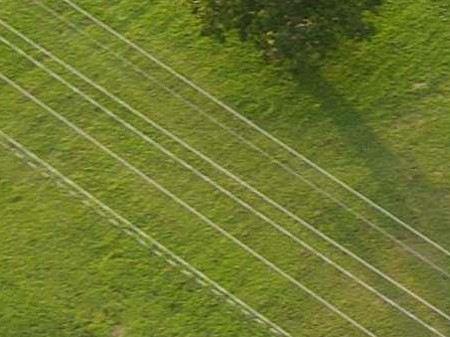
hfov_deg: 11.5
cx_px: 689
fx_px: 2144
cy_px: -324
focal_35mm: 165
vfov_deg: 8.5
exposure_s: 1/50
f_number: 2.8
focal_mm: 4.5
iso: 100
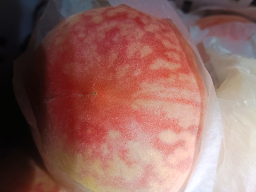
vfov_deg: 53.1
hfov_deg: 67.3
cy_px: 96
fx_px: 192
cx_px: 128
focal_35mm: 26
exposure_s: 1/100
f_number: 1.8
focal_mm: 3.96
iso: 682
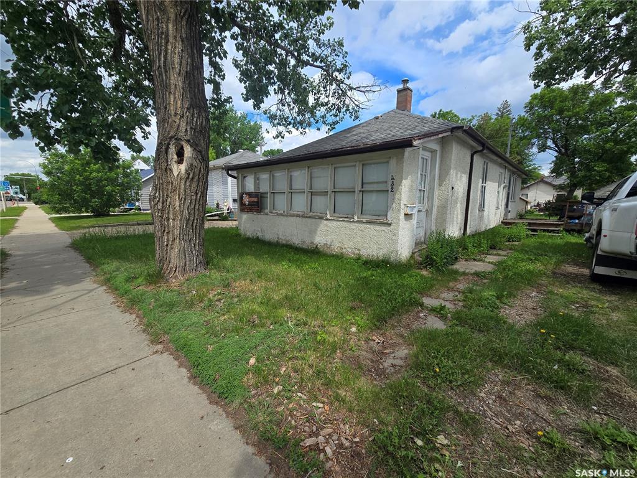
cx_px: 318
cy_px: 239
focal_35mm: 13
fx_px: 239
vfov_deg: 89.9
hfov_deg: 106.2
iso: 50
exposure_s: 1/1809
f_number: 2.2
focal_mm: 2.2
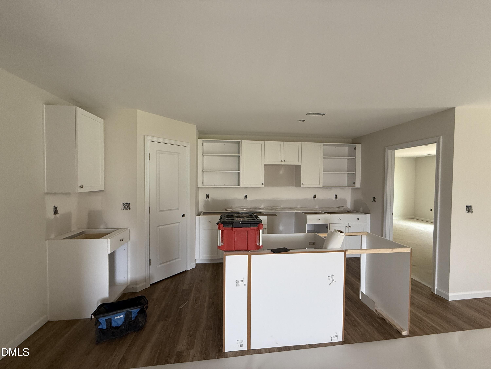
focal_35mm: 14
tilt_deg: -0.4
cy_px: 184
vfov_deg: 85.7
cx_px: 246
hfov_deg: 102.1
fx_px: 199
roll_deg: -0.3
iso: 250
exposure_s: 1/99
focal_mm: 2.22
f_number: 2.2
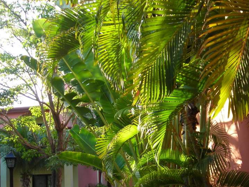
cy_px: 120
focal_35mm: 54
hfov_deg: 35.5
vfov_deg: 26.9
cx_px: 144
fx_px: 388
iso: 151
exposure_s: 1/155
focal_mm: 6.3
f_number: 3.2
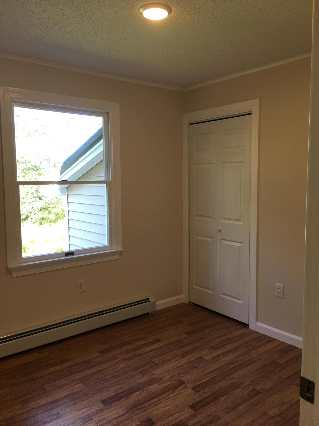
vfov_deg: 61.7
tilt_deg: -5.0
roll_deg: +0.0
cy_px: 213
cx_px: 160
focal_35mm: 29
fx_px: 356
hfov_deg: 48.2
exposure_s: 1/40
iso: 25
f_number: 2.2
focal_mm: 4.15
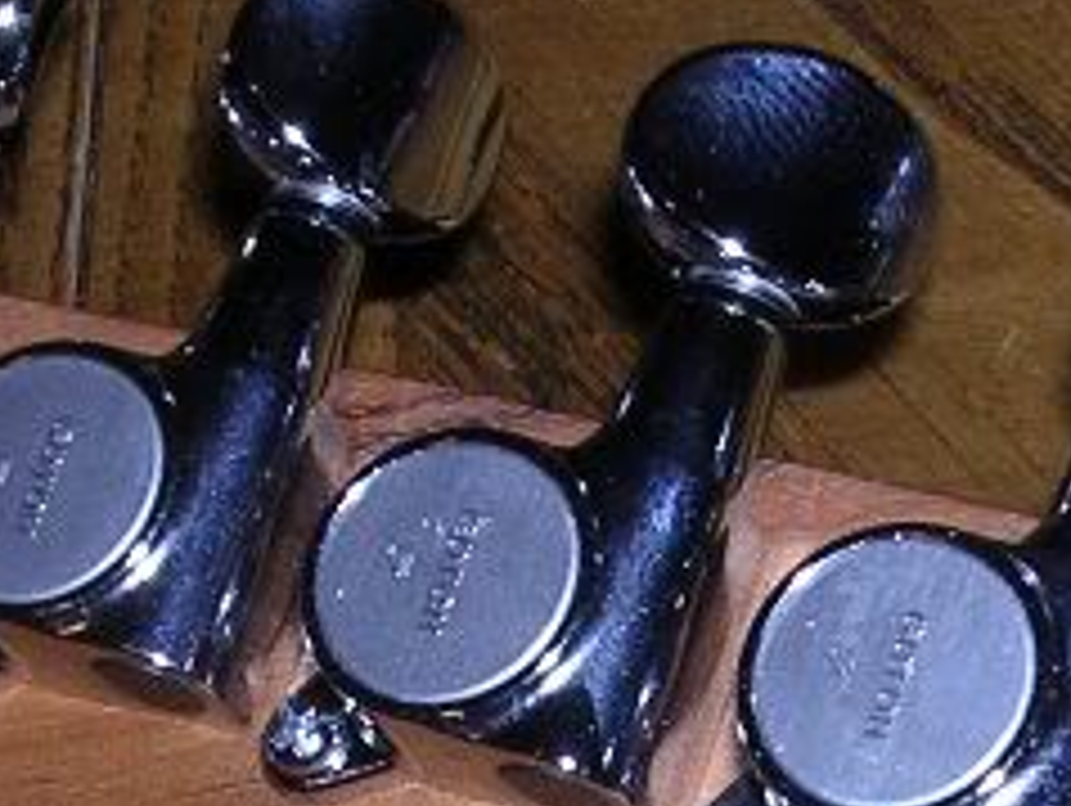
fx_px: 4553
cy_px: 1168
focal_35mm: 147
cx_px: 882
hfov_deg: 13.3
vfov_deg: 9.8
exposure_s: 1/60.1
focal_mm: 5.8
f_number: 5.6
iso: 100
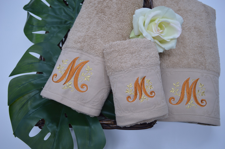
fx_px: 187
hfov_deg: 62.0
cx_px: 112
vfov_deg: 43.5
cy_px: 74
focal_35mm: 30
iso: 110
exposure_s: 1/30
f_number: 3.8
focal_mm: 20
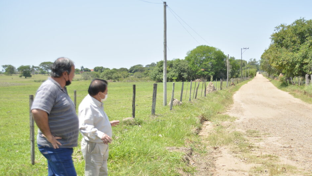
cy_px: 121
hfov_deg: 46.0
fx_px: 364
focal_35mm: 44
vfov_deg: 26.9
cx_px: 196
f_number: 4.5
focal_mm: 22
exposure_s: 1/640
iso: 110
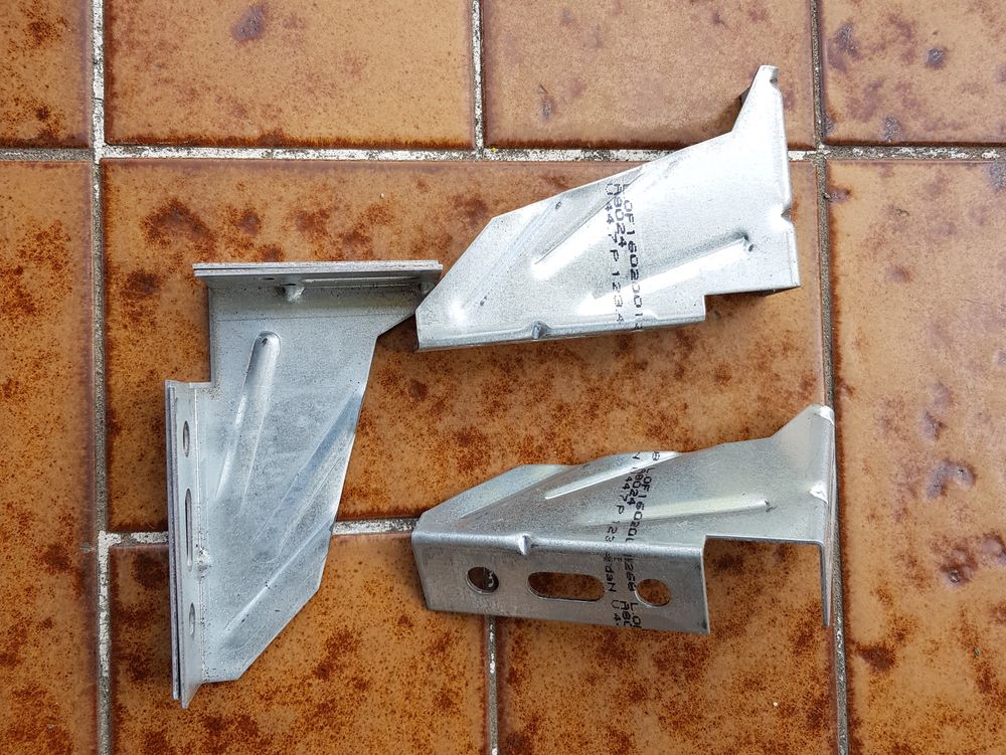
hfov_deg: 67.3
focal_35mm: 26
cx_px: 503
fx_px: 756
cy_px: 378
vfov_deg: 53.1
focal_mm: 4.2
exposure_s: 1/224
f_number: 1.7
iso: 40
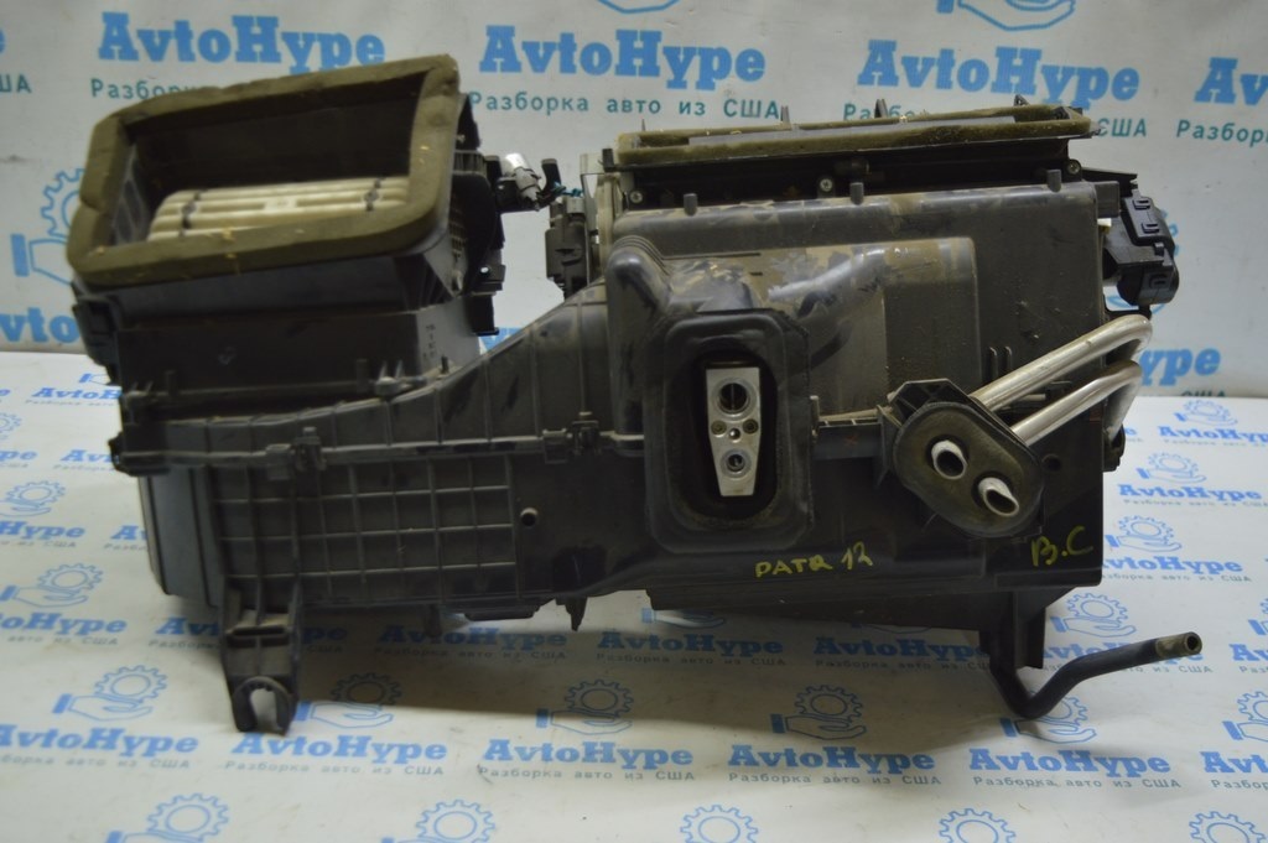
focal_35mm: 40
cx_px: 634
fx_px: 1425
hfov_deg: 48.0
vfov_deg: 33.0
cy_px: 422
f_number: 4
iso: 400
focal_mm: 27
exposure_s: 1/40
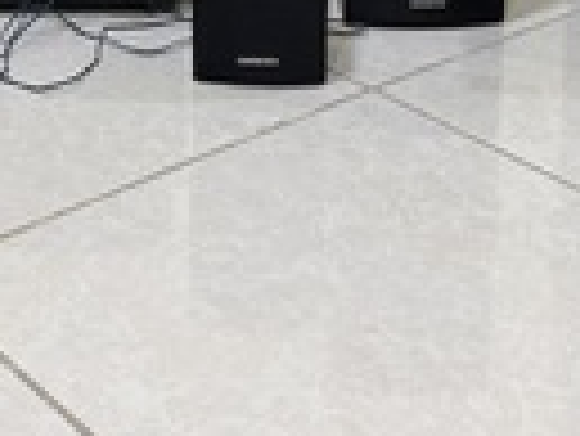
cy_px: -258
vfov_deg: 15.7
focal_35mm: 85
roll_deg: -0.8
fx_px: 1426
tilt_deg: -11.3
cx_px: 299
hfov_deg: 23.0
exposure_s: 1/60
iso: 640
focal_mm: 6.76
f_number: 1.78
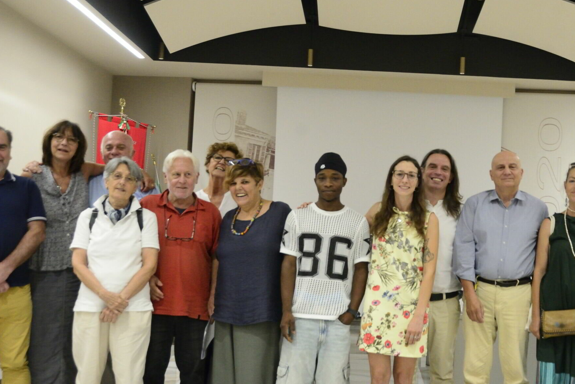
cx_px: 386
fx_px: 767
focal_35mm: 48
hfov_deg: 40.6
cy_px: 196
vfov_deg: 28.1
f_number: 5
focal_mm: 29
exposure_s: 1/100
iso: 4500
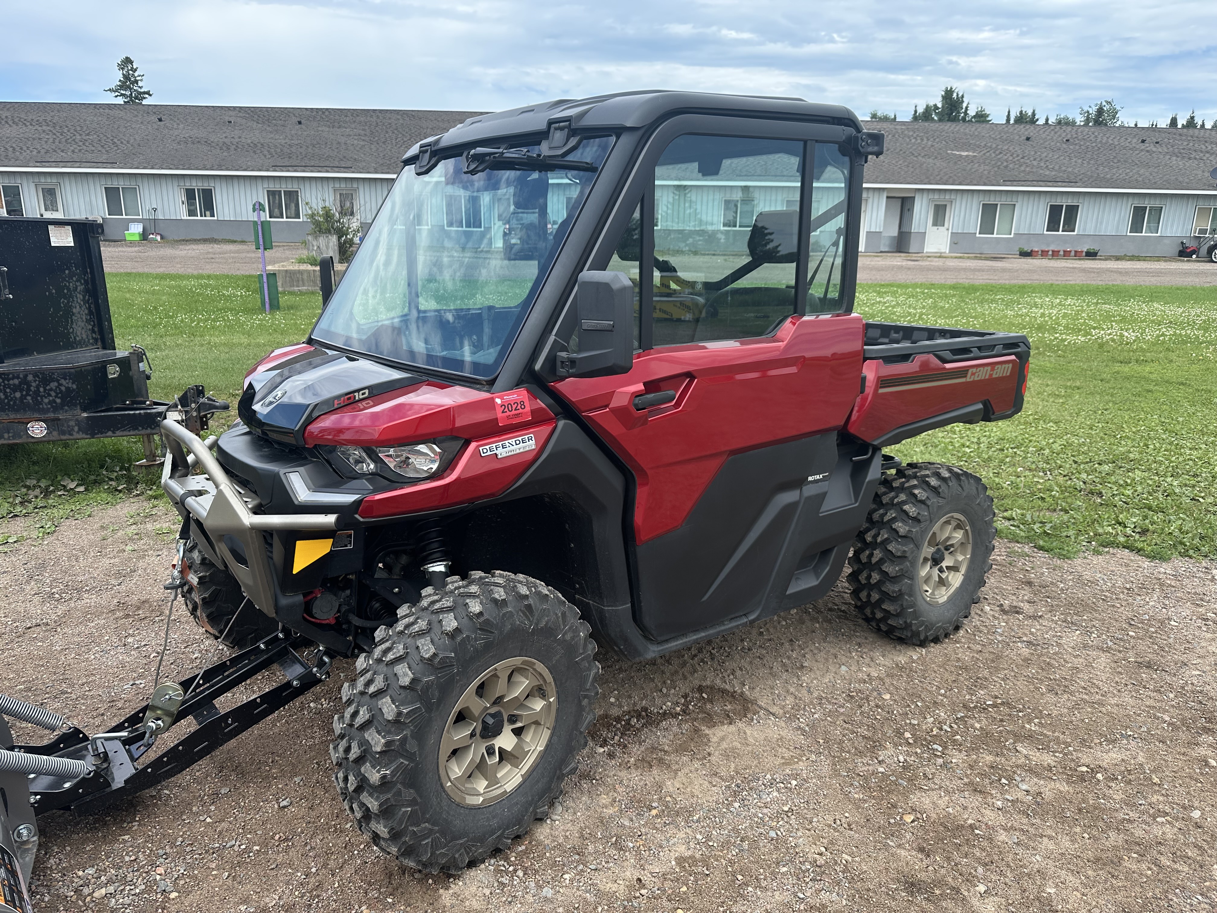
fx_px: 844
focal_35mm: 24
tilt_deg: -15.1
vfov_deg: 56.8
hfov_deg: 71.6
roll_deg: -1.4
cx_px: 608
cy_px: 456
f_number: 1.78
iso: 80
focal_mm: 6.86
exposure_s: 1/1664
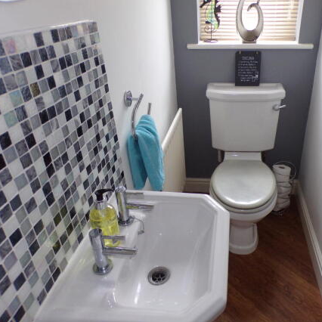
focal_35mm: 29
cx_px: 214
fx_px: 305
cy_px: 158
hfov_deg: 54.5
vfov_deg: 55.6
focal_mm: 4.3
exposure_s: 1/45
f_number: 3
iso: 100
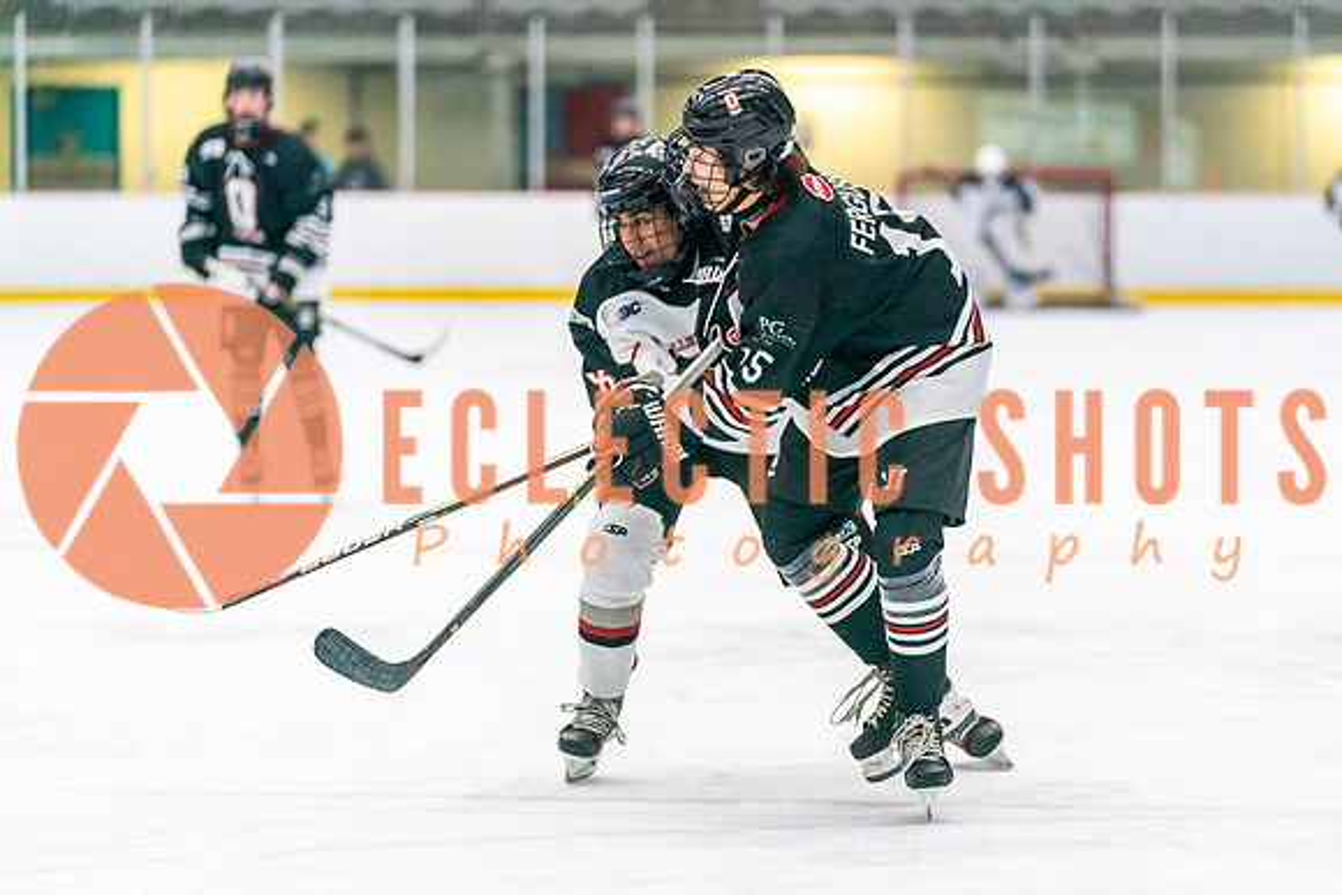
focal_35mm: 169
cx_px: 788
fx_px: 6306
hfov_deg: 12.1
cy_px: 473
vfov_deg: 8.1
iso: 3200
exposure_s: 1/1250
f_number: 2.8
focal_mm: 144
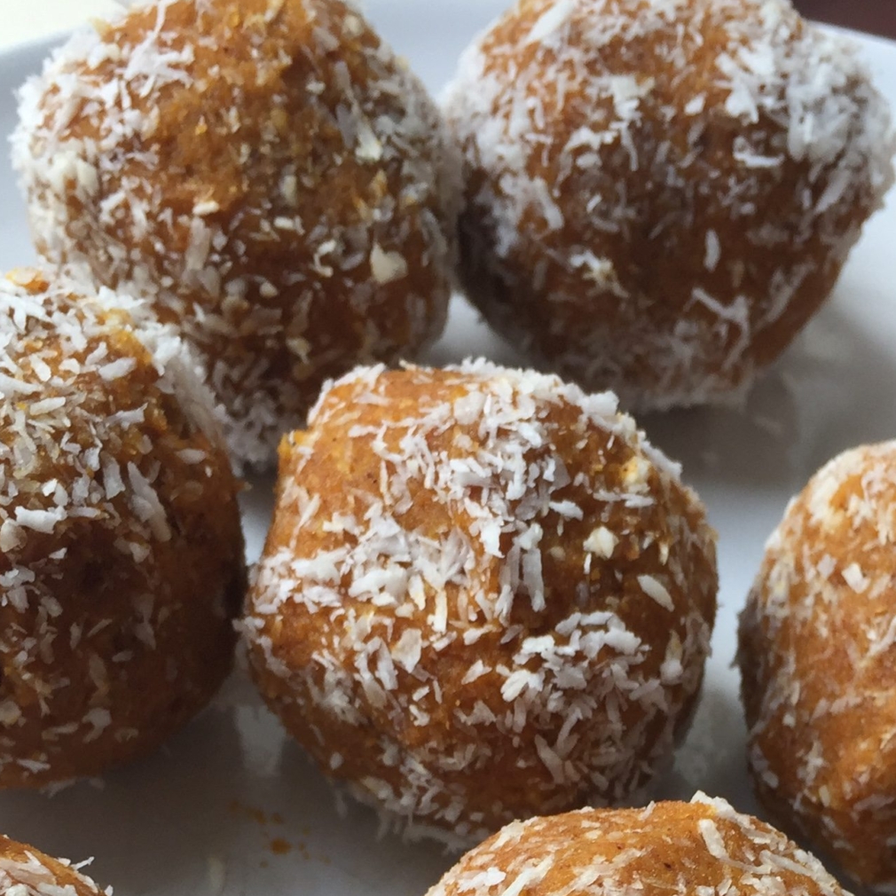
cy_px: 990
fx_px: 1903
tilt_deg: -56.8
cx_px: 632
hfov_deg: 26.3
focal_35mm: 65
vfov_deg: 24.7
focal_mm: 4.15
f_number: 2.2
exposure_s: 1/101
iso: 32
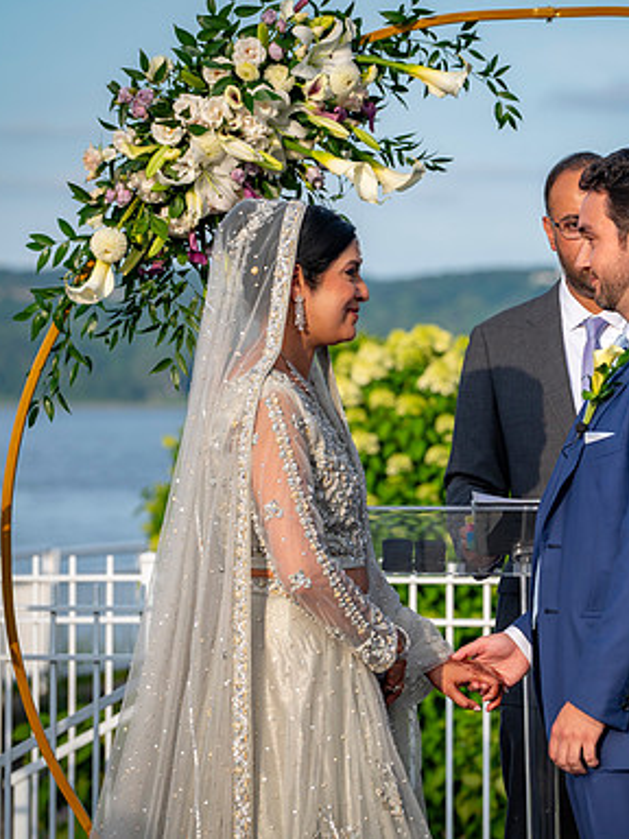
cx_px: 507
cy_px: 395
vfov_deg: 10.4
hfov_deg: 7.8
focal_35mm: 190
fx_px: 4603
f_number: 4.5
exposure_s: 1/1000
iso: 160
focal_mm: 122
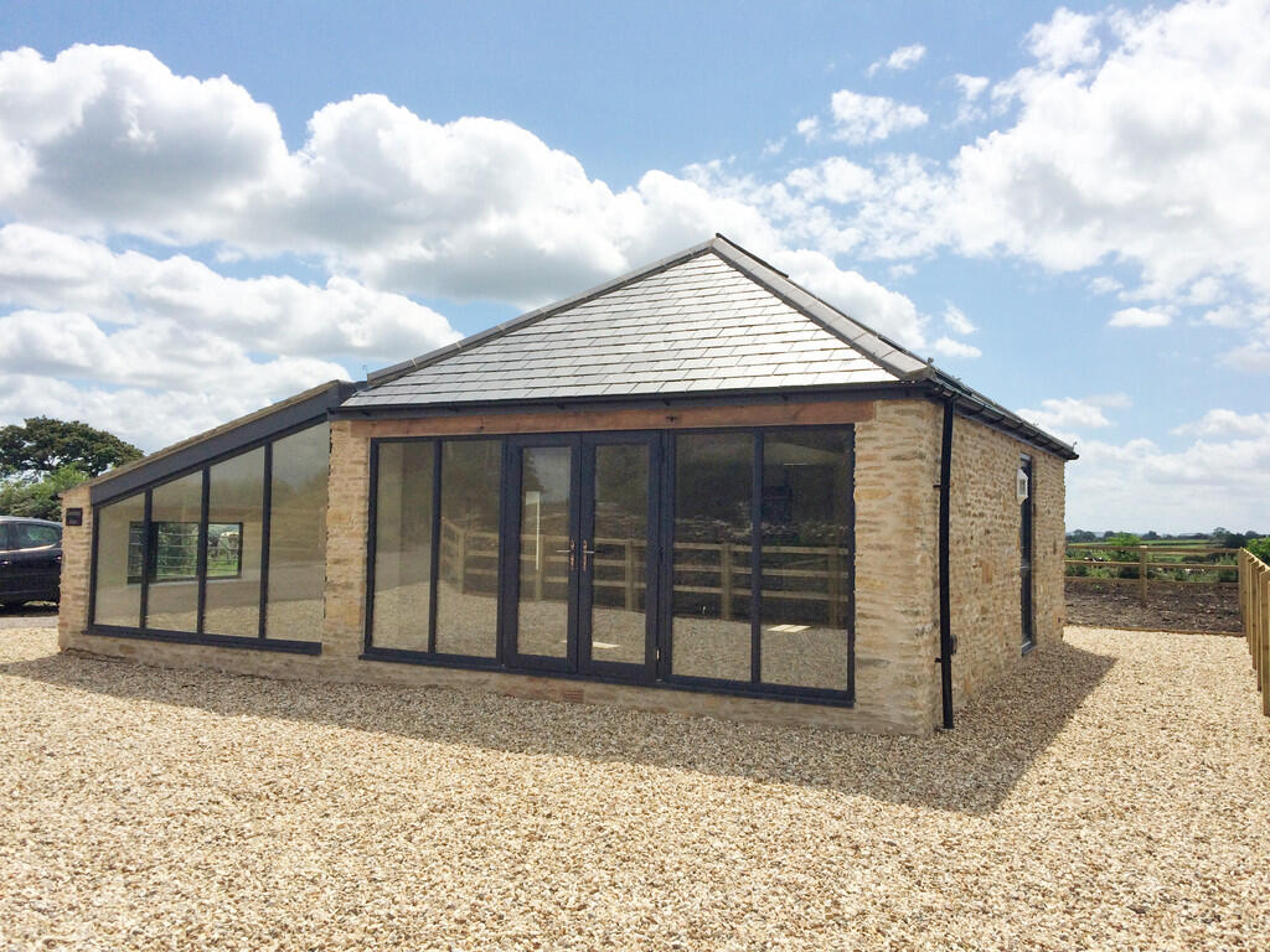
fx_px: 1064
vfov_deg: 48.2
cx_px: 635
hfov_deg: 61.7
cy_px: 476
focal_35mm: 29
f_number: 2.2
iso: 32
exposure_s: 1/5882
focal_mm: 4.15
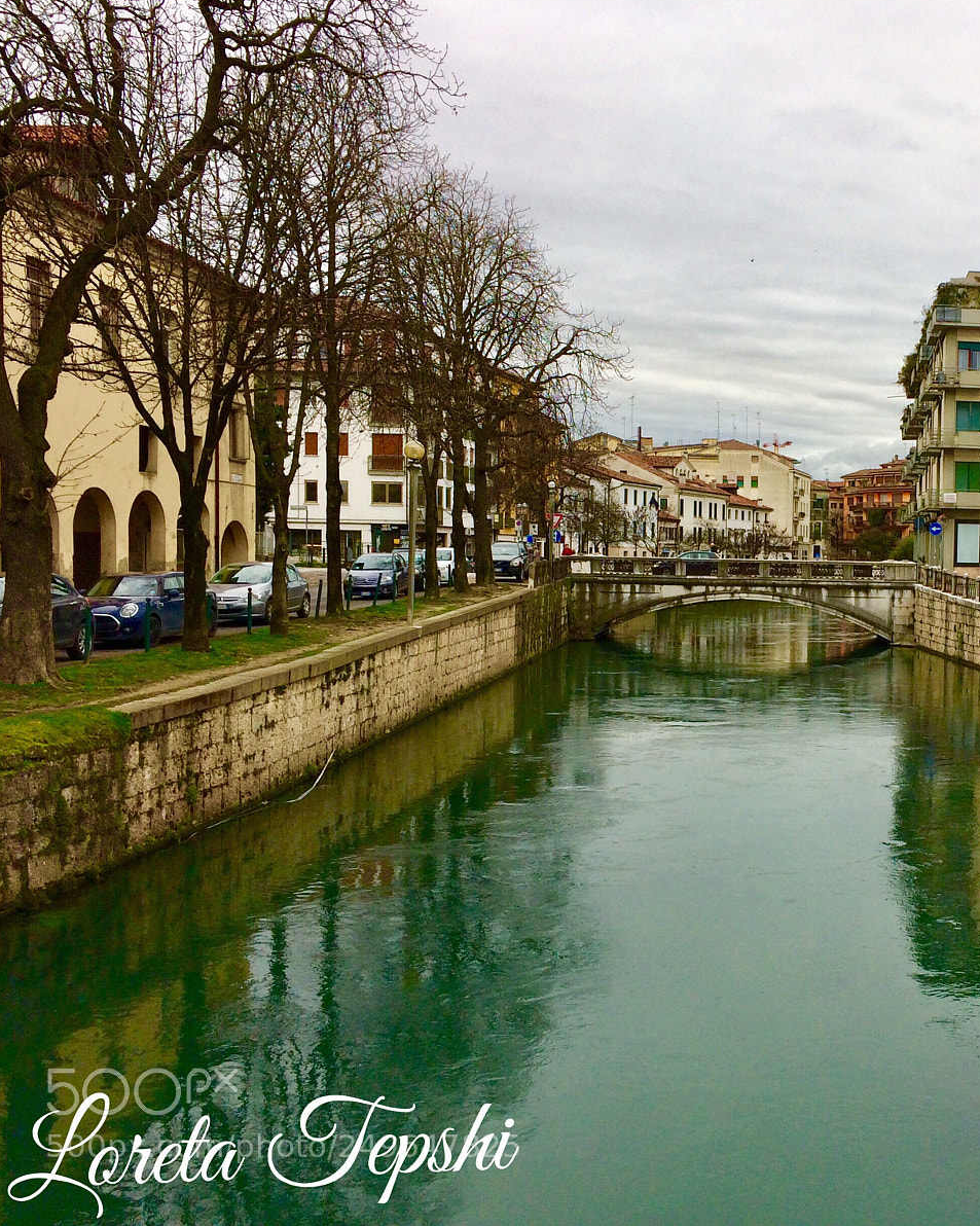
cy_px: 610
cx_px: 805
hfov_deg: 37.5
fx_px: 1378
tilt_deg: -3.8
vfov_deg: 47.9
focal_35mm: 38
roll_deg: -0.3
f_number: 2.2
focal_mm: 4.15
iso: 32
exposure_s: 1/387
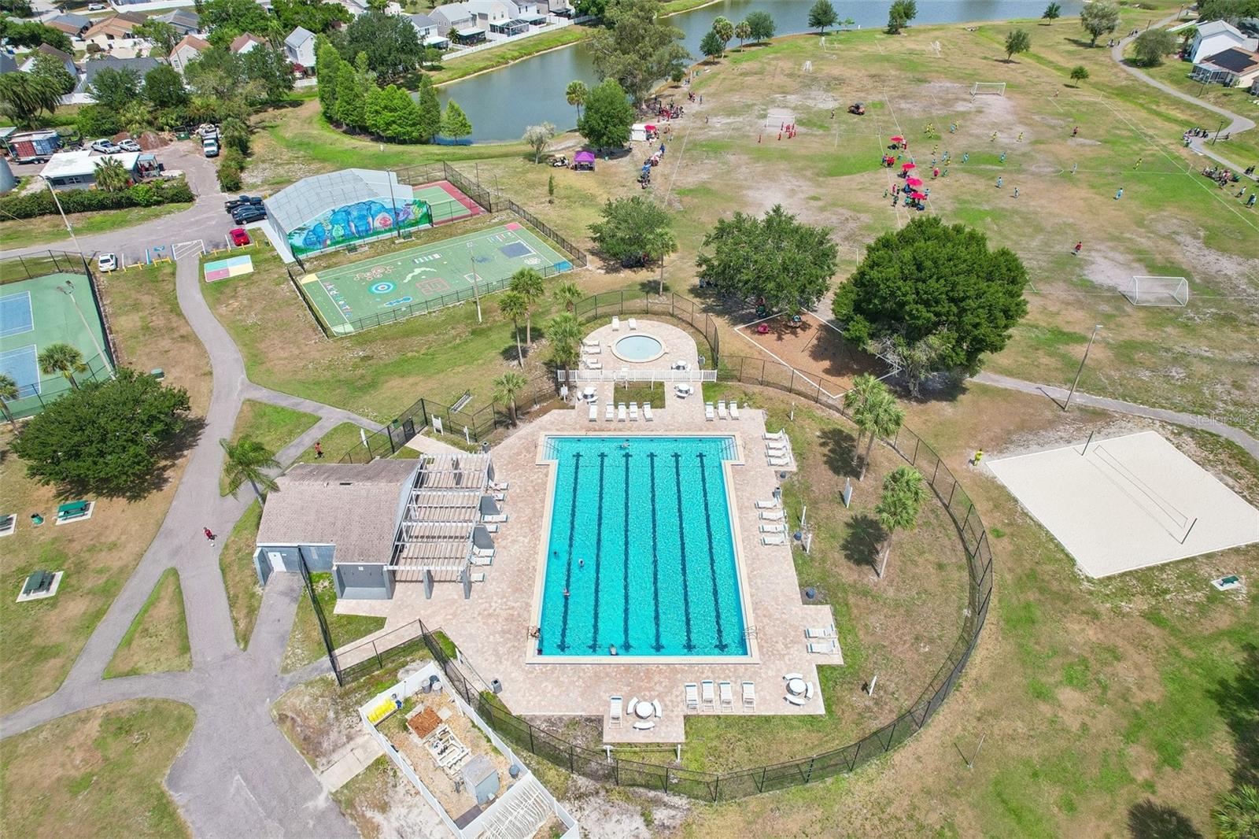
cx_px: 630
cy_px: 420
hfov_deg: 78.6
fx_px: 769
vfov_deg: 57.2
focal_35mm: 22
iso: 150
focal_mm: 8.4
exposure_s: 1/2500
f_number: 2.8
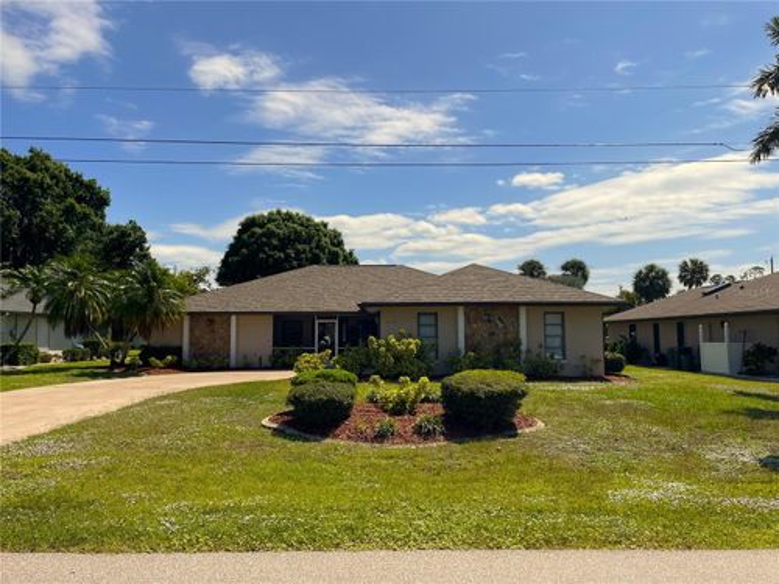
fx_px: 585
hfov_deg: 67.3
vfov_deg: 53.1
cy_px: 292
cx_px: 390
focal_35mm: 26
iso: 32
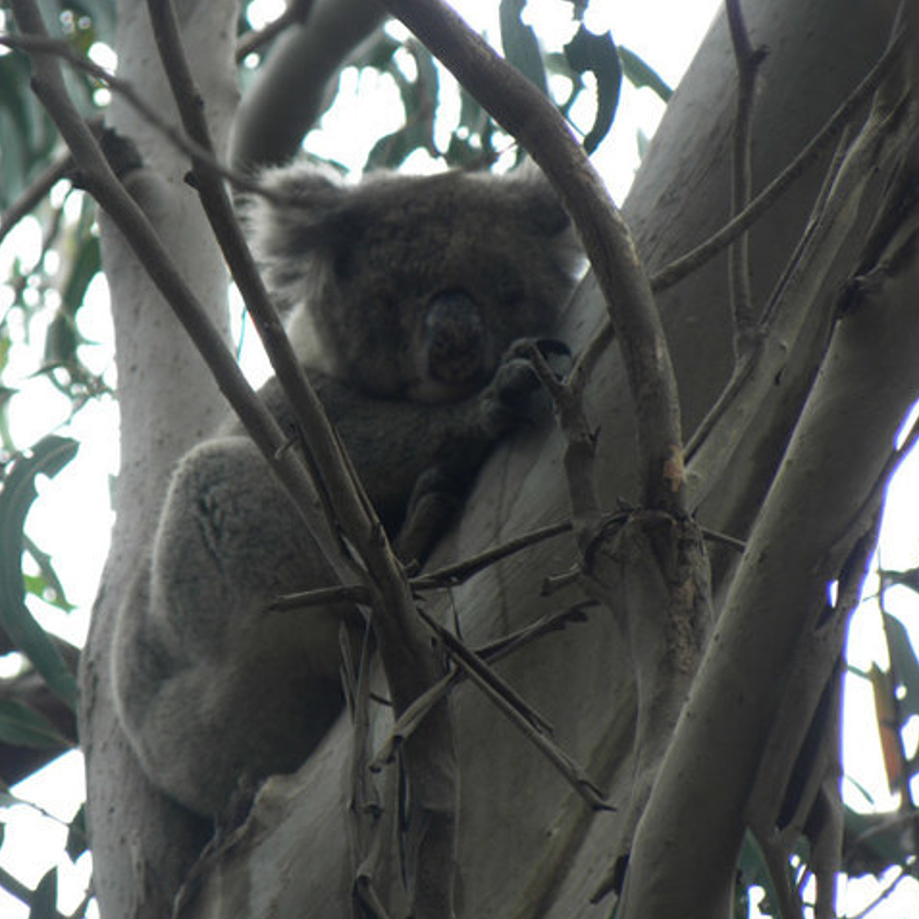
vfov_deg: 2.8
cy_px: 460
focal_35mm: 634
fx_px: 19043
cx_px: 370
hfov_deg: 2.8
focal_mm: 95.26
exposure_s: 1/60
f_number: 5
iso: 100
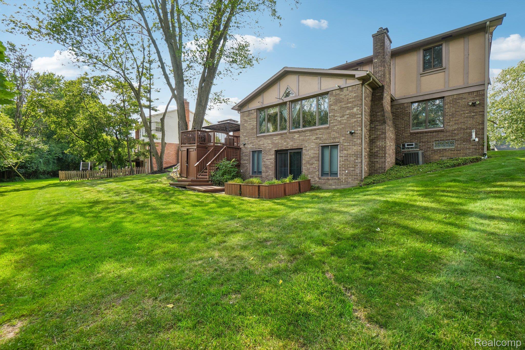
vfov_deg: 77.3
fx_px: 219
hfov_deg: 100.4
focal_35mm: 15
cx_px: 262
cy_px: 175
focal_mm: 10
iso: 100
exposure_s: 1/60
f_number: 8
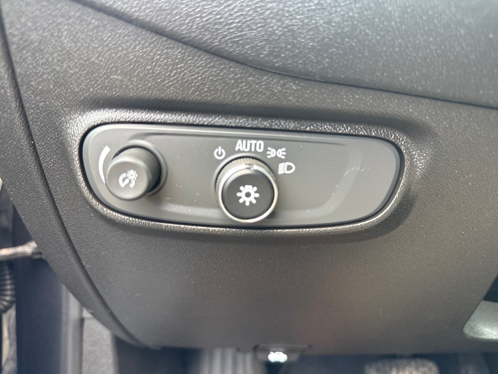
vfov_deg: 56.8
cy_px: 187
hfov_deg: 71.6
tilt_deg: -14.9
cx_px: 249
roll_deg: -5.4
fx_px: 345
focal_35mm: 24
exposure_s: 1/76
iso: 200
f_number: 1.78
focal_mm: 6.76
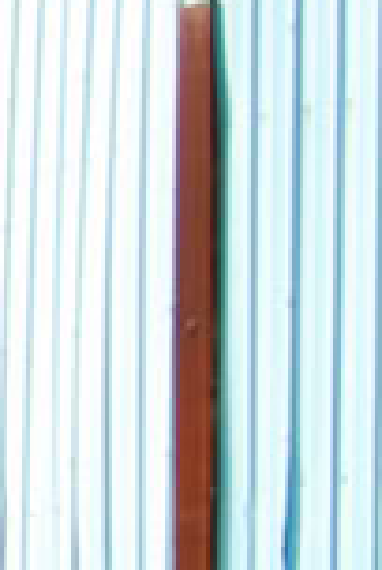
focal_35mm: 262
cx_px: -1140
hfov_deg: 4.8
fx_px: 4151
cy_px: 1202
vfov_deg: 7.5
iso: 100
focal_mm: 26
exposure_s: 1/160
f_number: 6.3
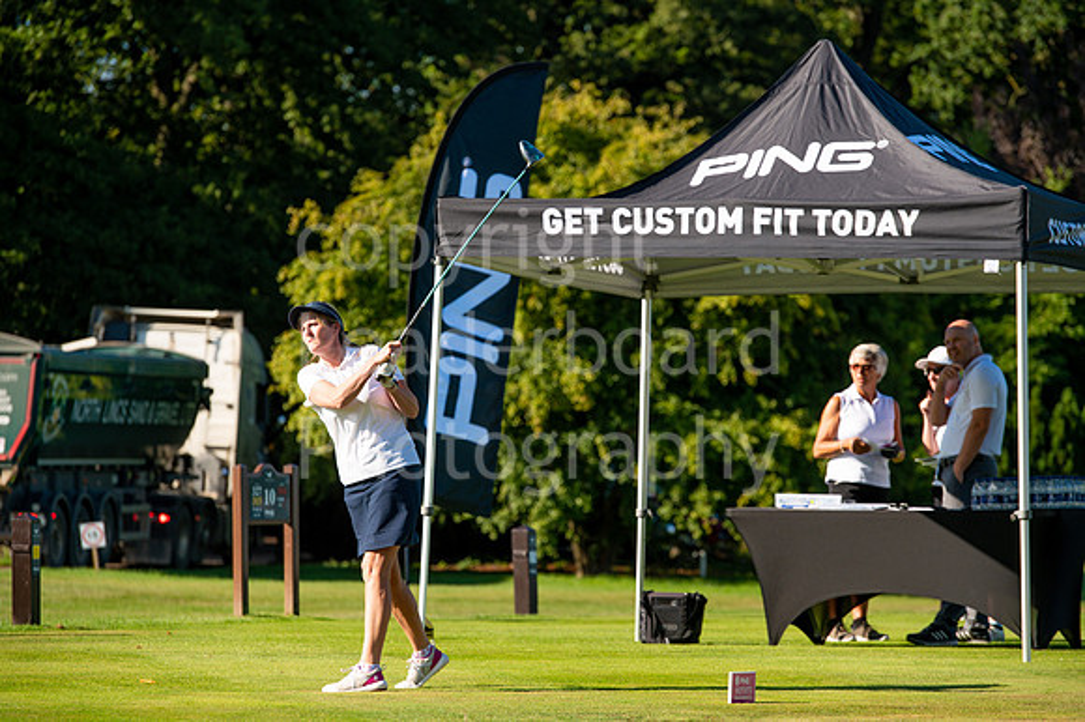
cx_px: 542
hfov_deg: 11.4
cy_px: 361
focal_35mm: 180
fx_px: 5422
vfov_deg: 7.6
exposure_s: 1/800
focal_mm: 180
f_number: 5.6
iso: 200
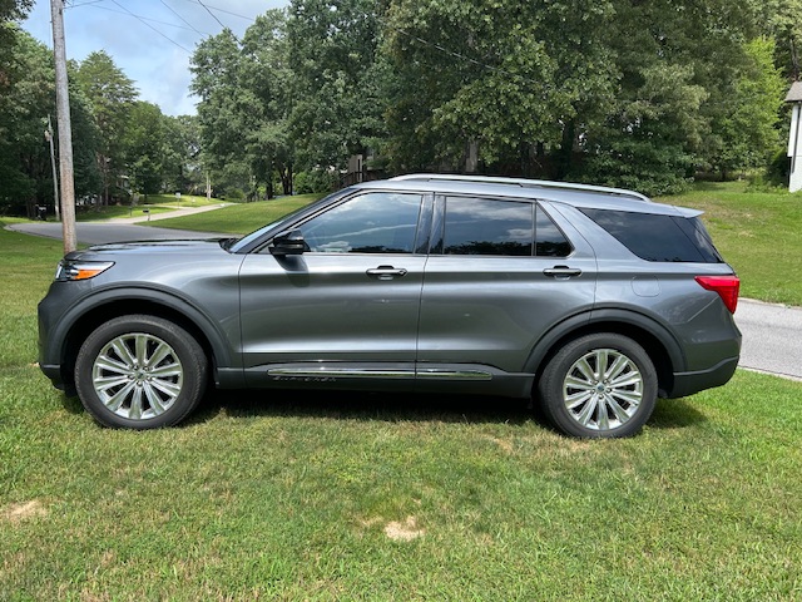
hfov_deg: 67.3
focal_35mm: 26
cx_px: 401
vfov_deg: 53.1
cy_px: 301
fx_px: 602
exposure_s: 1/1698
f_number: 1.5
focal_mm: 5.7
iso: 50
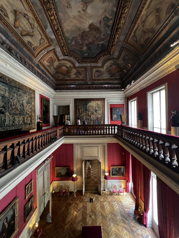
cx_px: 90
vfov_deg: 106.2
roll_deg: +0.9
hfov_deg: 89.9
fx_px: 90
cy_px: 119
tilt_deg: +0.4
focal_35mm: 13
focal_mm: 1.57
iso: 500
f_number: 1.8
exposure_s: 1/50
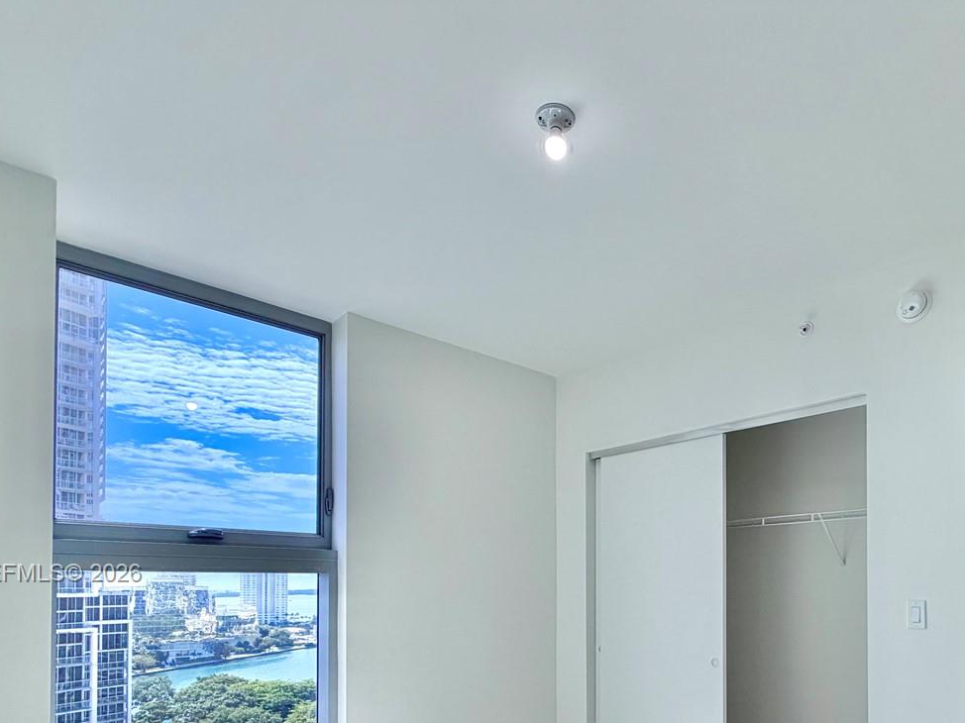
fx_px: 641
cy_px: 574
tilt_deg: +0.7
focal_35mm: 23
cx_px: 625
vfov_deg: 54.9
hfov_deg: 72.2
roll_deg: +0.7
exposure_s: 1/502
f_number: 2.2
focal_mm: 2.22
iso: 64
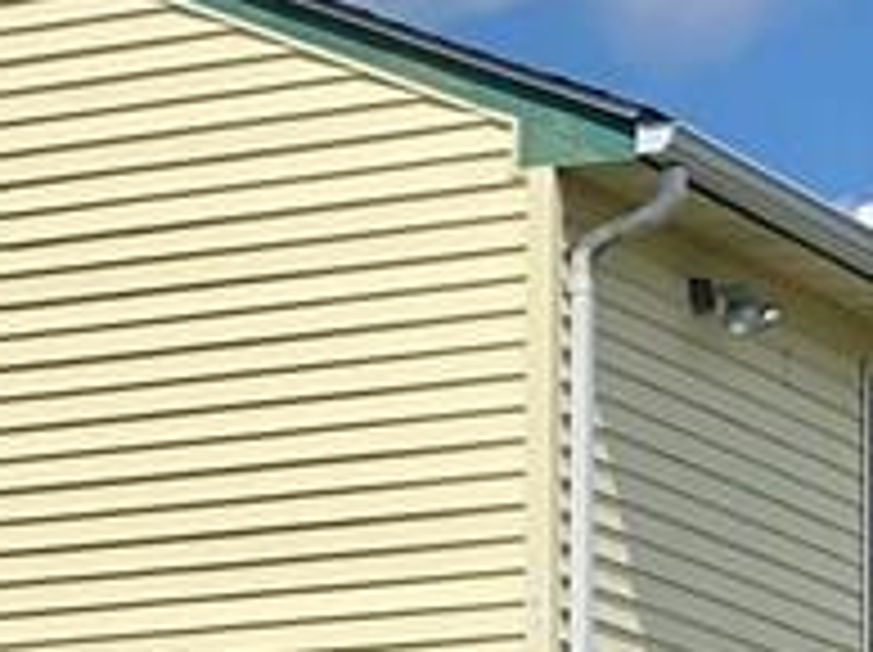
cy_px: 1286
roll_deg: -1.0
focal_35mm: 275
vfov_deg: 5.3
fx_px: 6927
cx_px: -783
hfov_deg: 7.0
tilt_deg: +4.2
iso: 16
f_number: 2.4
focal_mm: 6
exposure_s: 1/2283
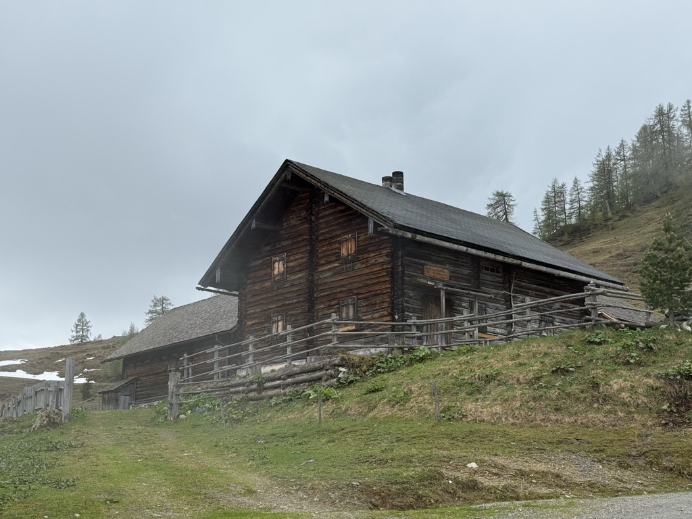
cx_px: 346
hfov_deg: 39.7
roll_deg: -0.1
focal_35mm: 48
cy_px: 260
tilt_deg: +14.0
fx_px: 960
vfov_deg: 30.3
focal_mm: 6.76
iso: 64
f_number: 1.78
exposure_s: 1/3378
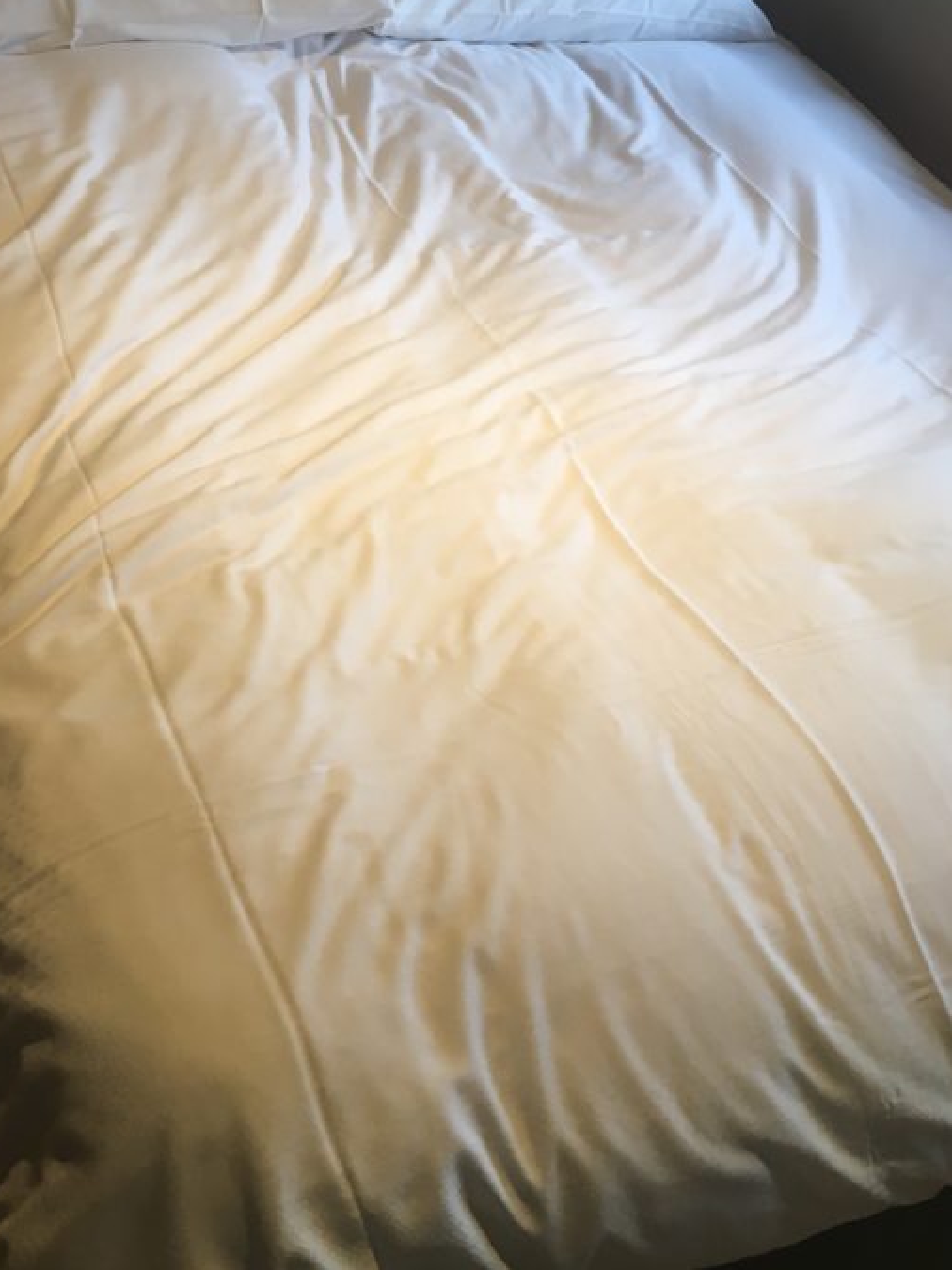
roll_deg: -14.9
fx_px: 1614
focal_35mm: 44
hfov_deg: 32.7
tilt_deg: -35.3
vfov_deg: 42.4
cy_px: 429
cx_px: 341
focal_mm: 4.15
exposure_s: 1/30
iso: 32
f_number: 2.2
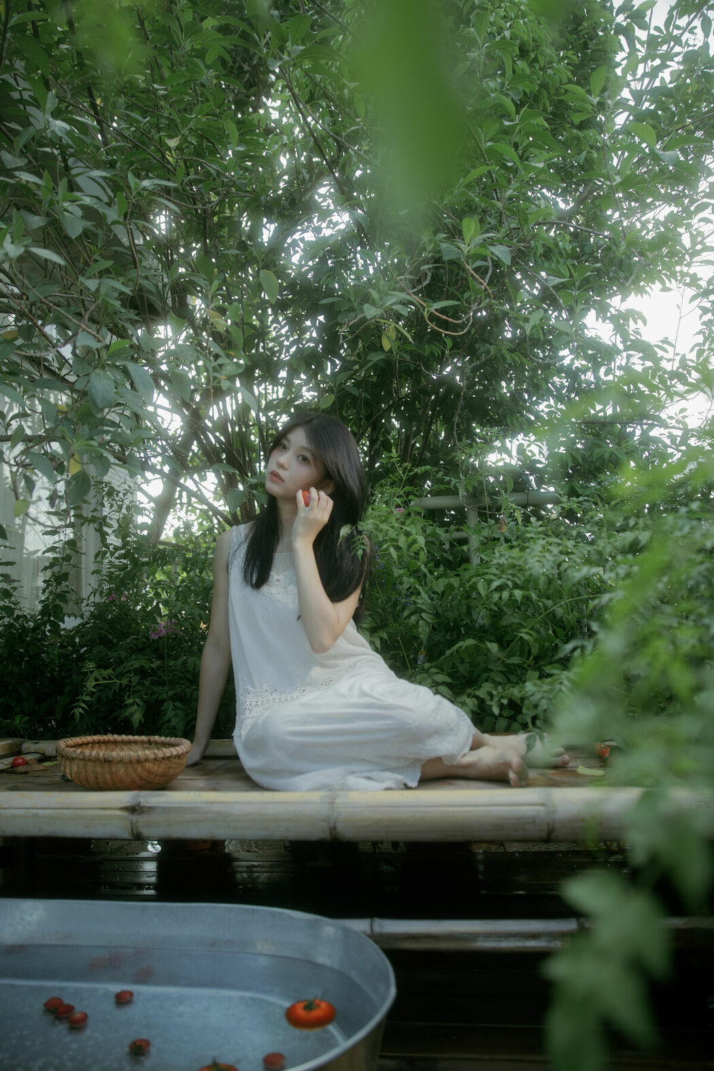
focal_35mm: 25
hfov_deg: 51.3
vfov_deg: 71.5
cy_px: 536
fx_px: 744
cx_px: 357
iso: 100
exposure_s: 1/125
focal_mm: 25
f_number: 2.8
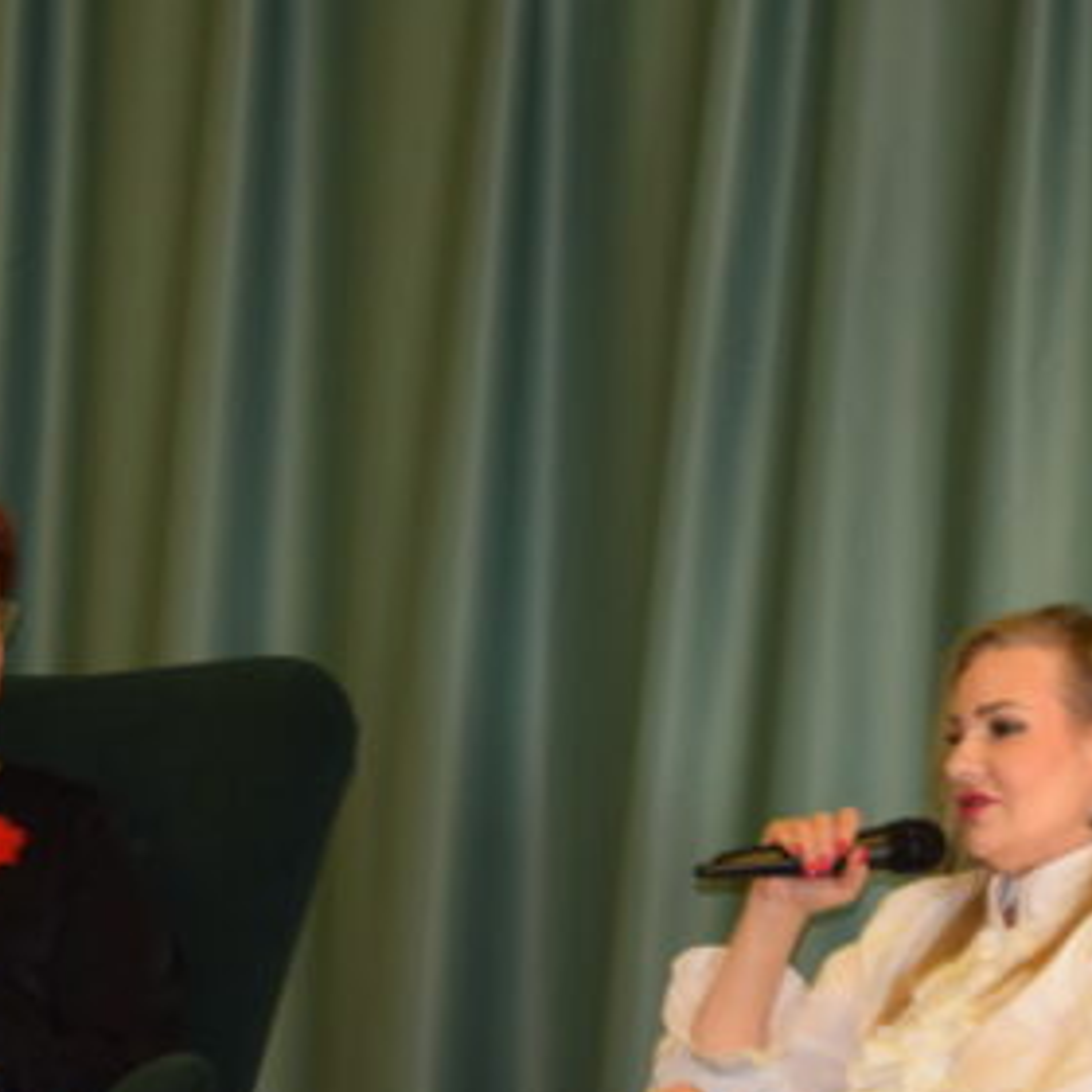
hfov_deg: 7.1
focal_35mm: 245
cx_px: 4
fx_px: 8744
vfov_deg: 7.1
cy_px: 872
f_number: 5.3
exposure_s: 1/80
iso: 800
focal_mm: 70
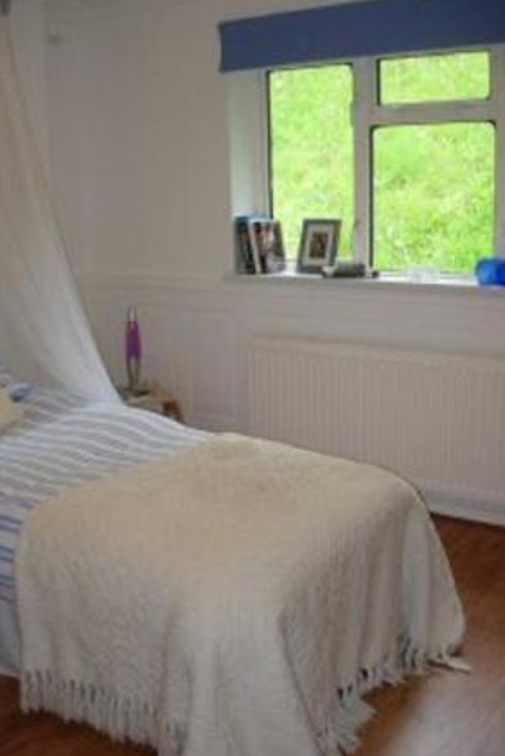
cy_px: 383
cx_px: 232
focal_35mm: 41
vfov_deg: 47.4
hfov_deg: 32.6
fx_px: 862
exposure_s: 1/32
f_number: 2.8
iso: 79
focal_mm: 7.8
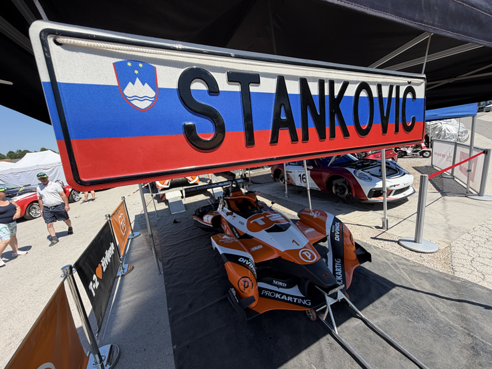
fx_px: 199
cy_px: 184
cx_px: 246
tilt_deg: -9.6
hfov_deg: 102.1
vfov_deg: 85.7
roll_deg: +5.0
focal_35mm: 14
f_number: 2.2
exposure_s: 1/770
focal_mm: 2.22
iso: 32
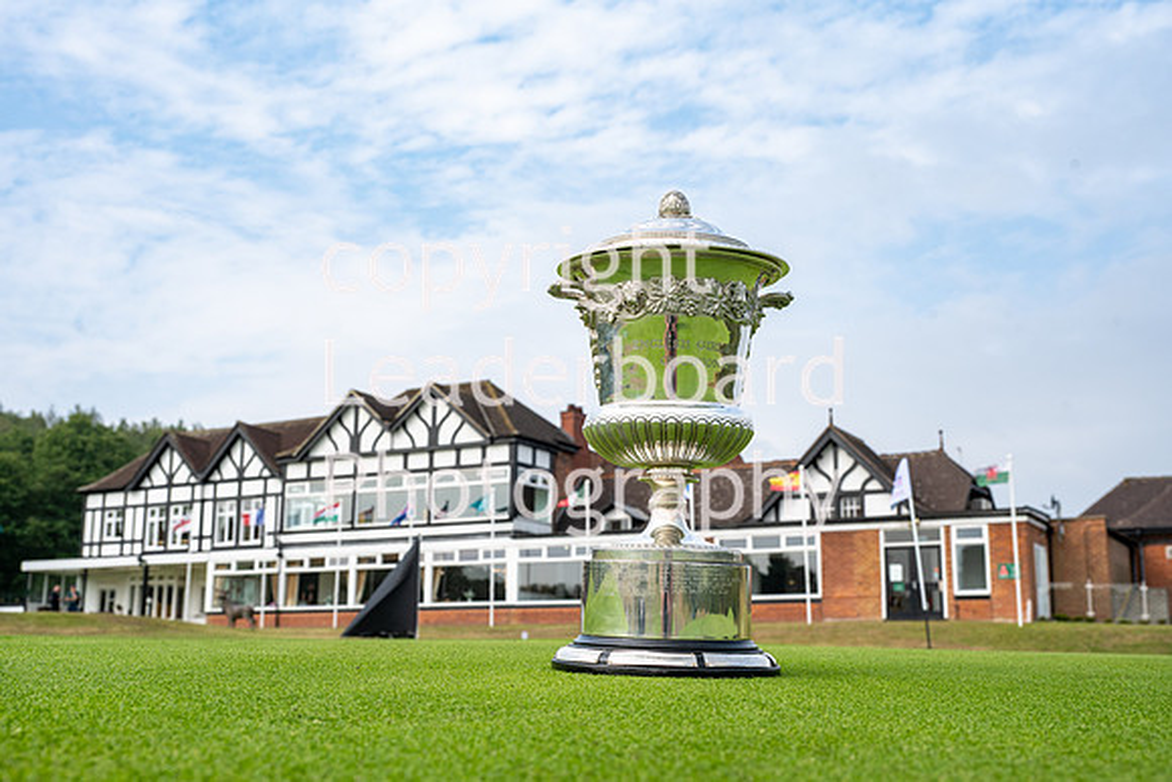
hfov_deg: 47.4
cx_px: 586
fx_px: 1335
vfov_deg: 32.6
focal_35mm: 41
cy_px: 391
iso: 320
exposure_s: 1/640
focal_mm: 41
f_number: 9
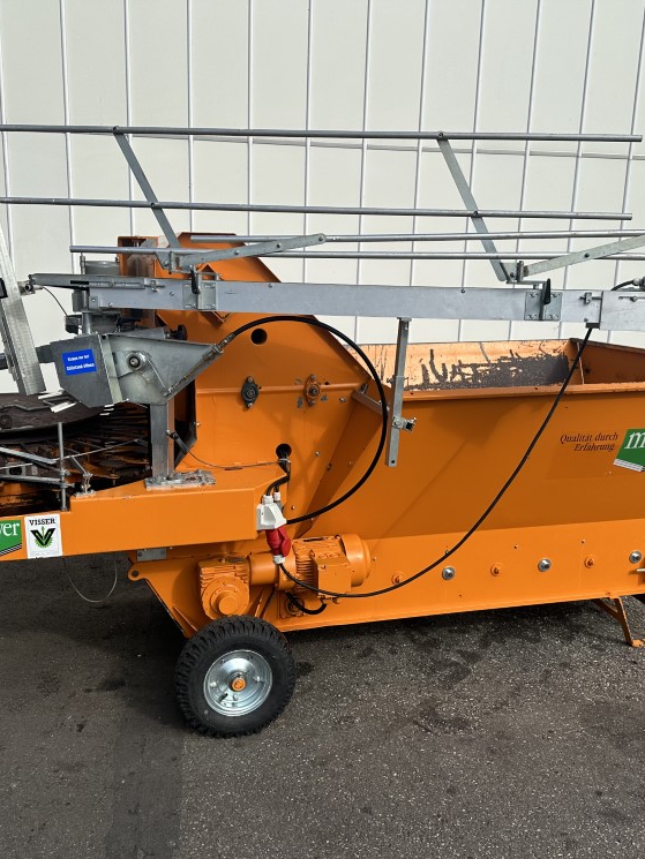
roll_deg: -1.5
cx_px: 328
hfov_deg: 43.0
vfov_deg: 55.3
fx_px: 820
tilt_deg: -12.8
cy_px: 439
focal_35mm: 33
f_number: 1.78
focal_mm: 6.86
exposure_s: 1/3861
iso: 80
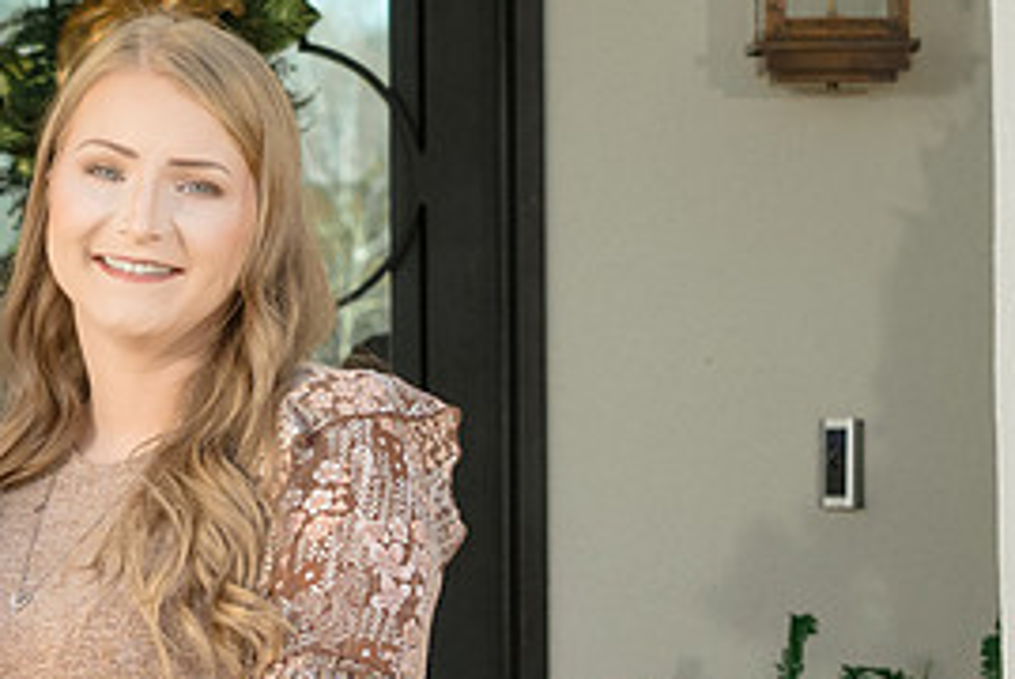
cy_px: 903
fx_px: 10838
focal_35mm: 384
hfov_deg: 5.3
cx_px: -389
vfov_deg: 3.6
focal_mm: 70
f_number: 7.1
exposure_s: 1/250
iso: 400
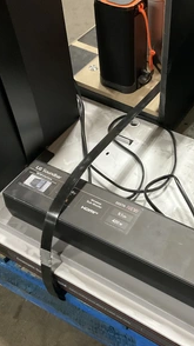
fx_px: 394
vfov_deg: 47.4
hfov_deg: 27.2
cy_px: 172
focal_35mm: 43
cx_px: 153
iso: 250
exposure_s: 1/40
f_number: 1.8
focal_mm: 3
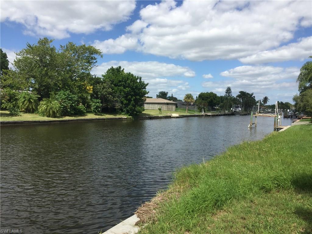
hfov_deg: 61.7
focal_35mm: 29
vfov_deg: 48.2
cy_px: 117
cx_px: 156
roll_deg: -2.1
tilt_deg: -2.0
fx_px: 261
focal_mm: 4.15
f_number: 2.2
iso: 32
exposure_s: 1/2326
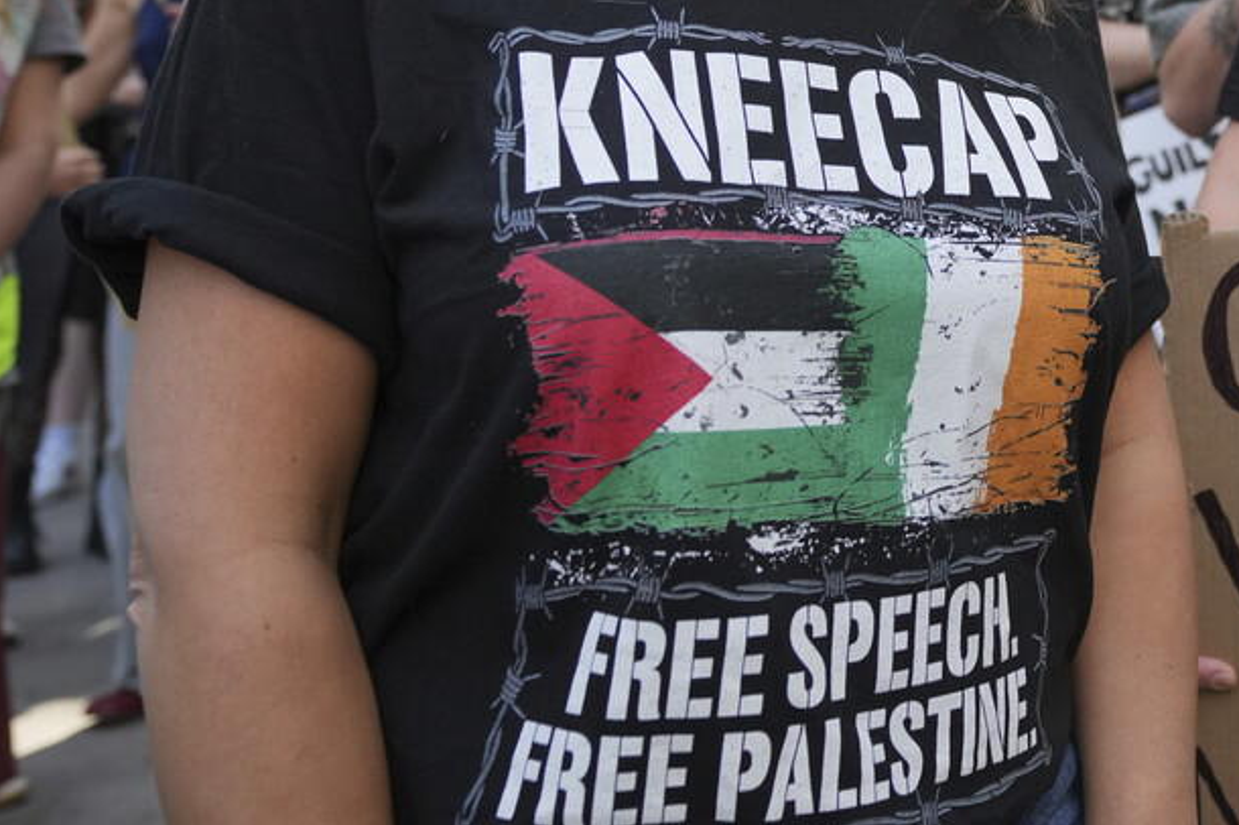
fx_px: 2167
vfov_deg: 20.4
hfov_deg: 28.4
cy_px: -123
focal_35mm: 63
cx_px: 1426
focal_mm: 24
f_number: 3.5
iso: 640
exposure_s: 1/1000
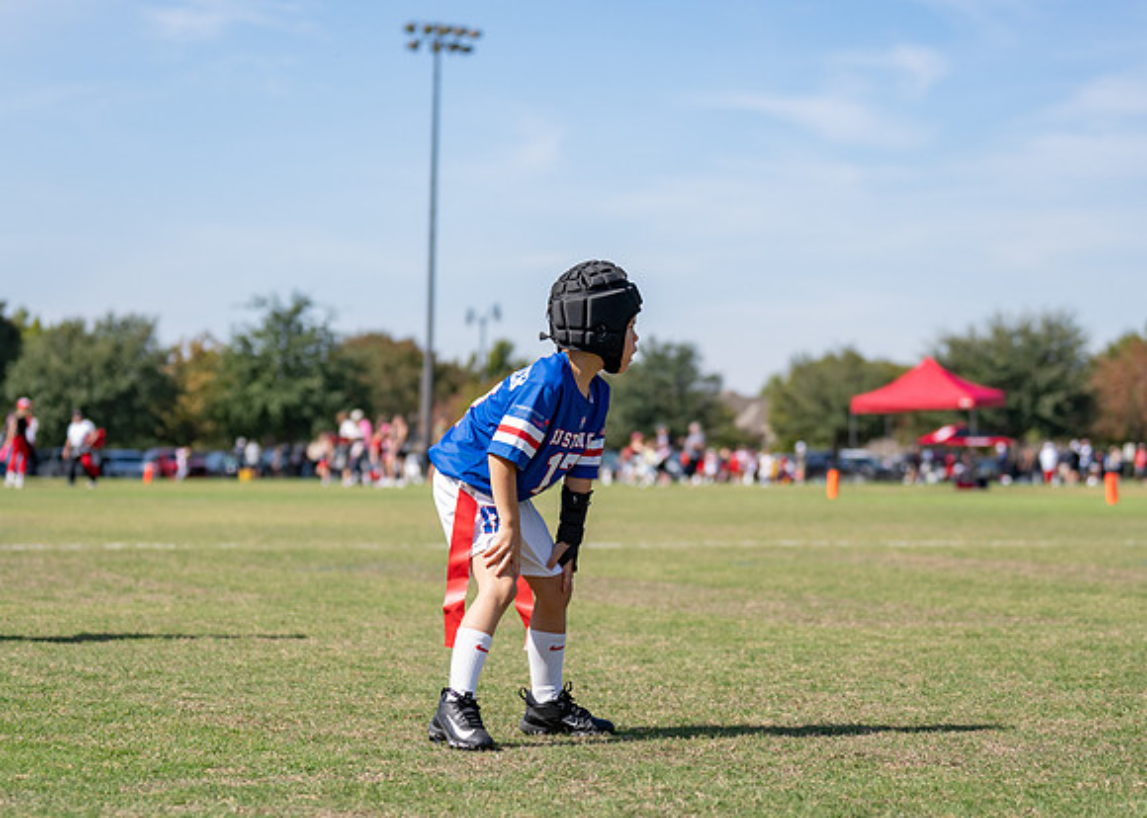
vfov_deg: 13.8
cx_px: 541
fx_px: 3384
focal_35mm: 104
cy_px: 466
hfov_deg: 19.2
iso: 100
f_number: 2.8
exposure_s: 1/1250
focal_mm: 70
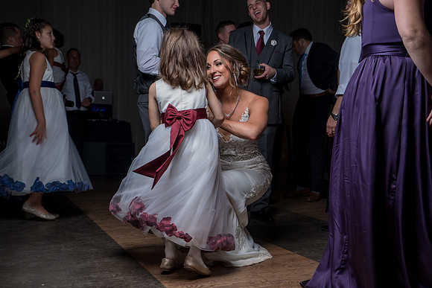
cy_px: 178
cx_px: 215
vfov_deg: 30.4
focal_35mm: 44
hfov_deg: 44.5
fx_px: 527
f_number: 5.6
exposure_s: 1/200
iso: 2000
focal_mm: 35
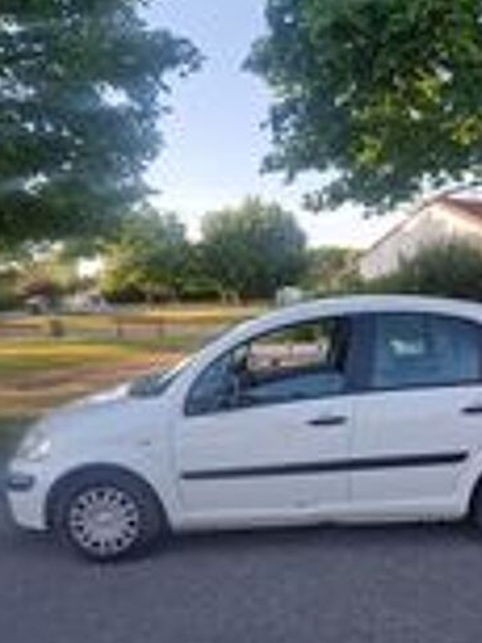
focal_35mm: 30
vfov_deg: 59.3
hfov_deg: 46.4
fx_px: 557
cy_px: 395
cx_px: 297
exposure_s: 1/392
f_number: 1.8
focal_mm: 5.4
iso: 50
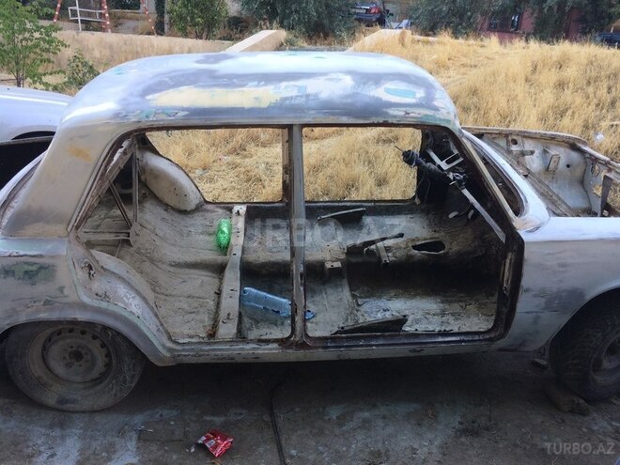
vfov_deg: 48.2
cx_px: 310
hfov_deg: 61.7
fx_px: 519
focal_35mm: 29
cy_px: 232
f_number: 2.2
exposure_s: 1/159
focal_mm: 4.15
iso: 32
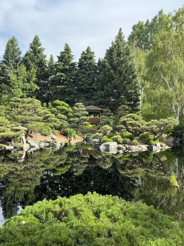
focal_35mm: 48
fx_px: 340
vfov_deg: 39.7
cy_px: 123
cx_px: 92
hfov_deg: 30.3
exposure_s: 1/1560
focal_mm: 6.76
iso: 64
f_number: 1.78
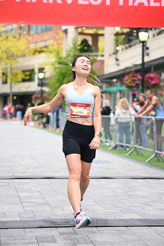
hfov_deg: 16.7
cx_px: 82
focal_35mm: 82
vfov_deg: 24.8
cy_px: 123
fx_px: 560
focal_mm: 82
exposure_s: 1/1250
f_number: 2.8
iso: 1250
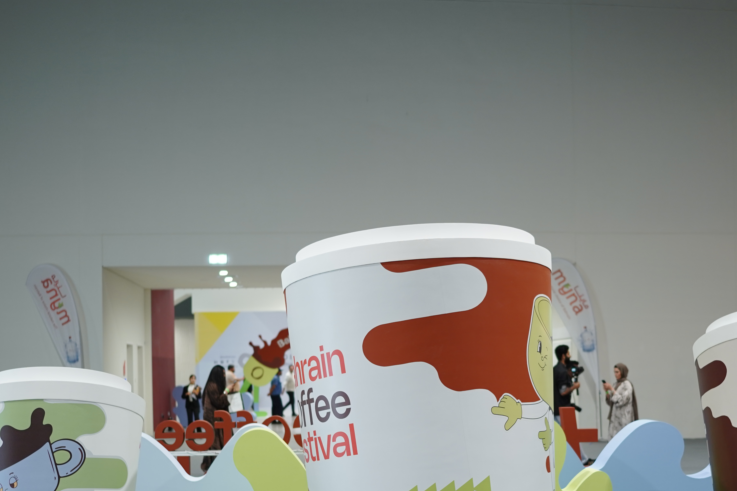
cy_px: 377
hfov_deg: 34.3
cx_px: 469
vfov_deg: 23.1
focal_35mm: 58
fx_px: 1187
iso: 320
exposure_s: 1/100
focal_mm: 35
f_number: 1.4
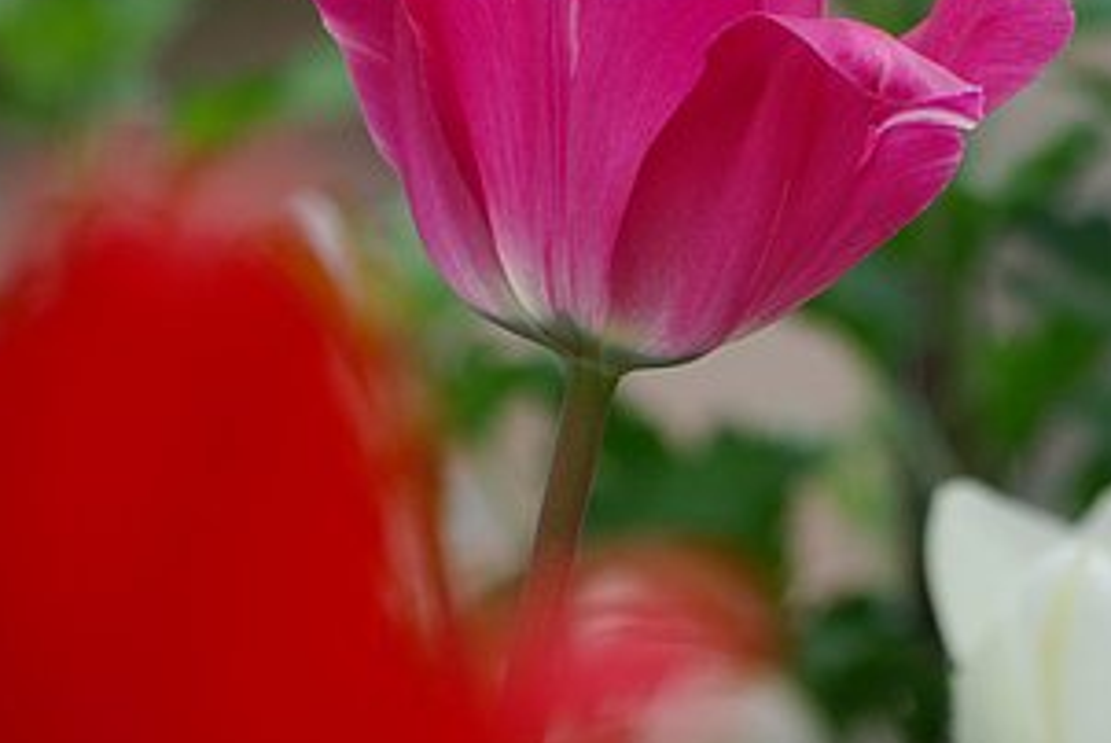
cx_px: 839
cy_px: 164
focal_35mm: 509
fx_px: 15723
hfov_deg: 4.0
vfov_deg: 2.7
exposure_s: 1/200
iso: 100
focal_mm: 200
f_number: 7.1
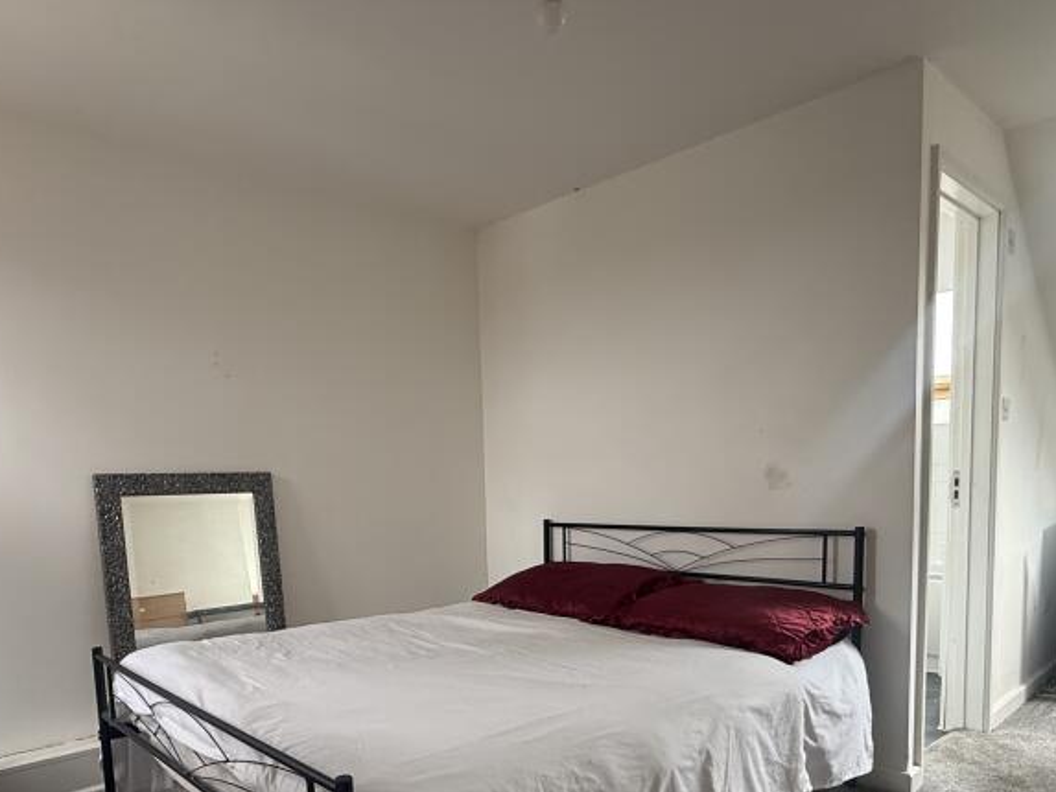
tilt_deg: -5.8
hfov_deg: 69.2
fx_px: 763
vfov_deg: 53.3
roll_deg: +2.3
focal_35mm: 25
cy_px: 556
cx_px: 474
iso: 160
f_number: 2.2
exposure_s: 1/99
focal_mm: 2.22
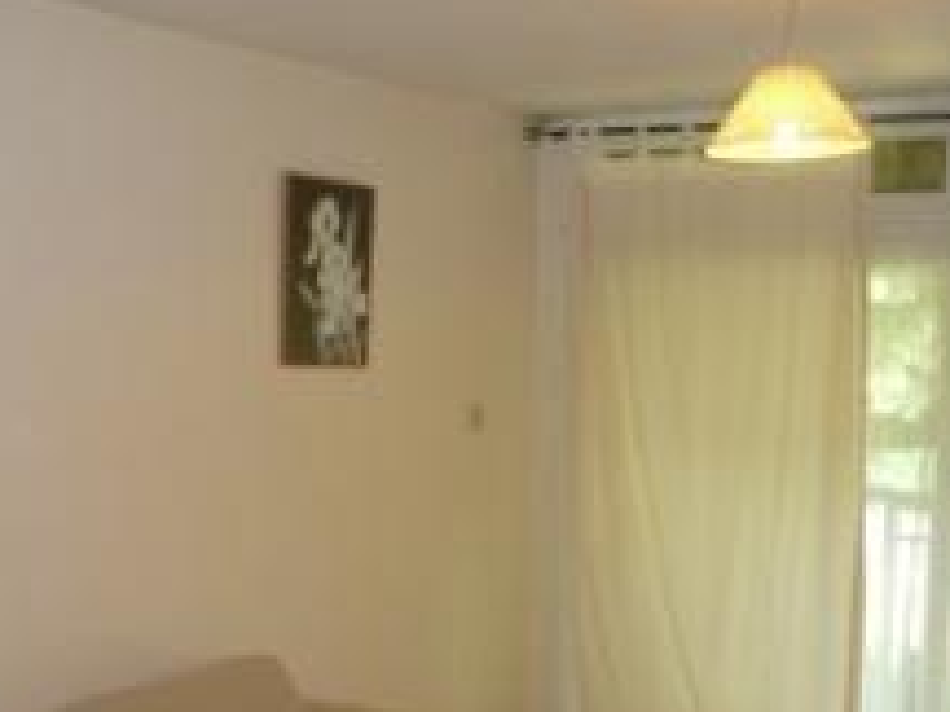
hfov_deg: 33.2
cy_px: 716
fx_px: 1592
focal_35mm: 58
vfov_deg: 24.1
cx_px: 453
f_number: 3.3
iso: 200
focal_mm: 4.7
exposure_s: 1/30
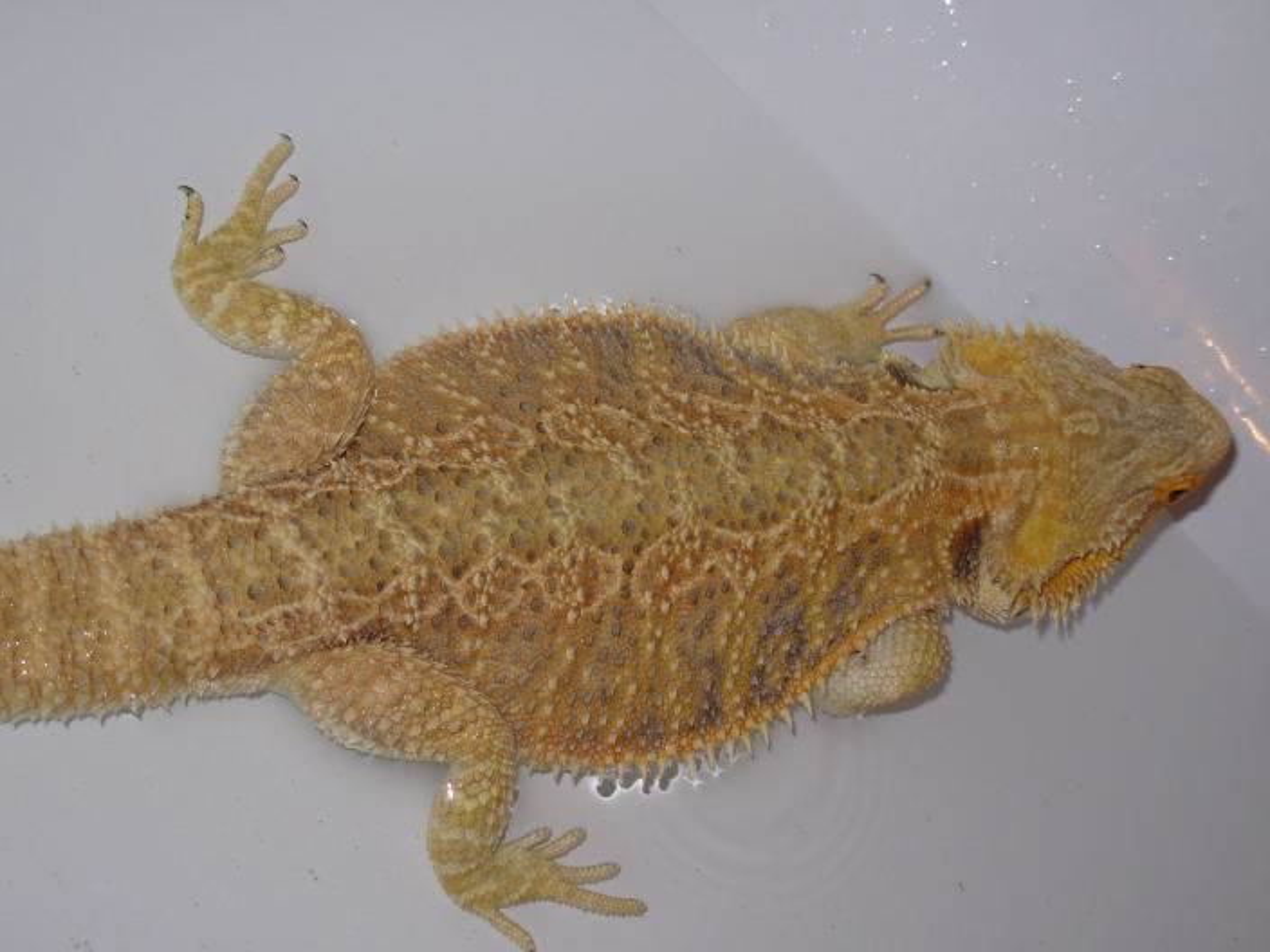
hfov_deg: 30.3
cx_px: 635
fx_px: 2348
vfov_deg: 22.9
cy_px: 476
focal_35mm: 64
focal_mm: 10.5
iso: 50
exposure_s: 1/41.5
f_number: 3.4
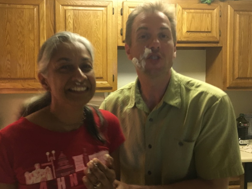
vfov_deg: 40.7
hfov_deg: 52.5
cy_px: 86
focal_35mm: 35
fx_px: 255
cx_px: 110
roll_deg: +0.0
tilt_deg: -1.1
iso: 200
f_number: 2.2
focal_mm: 4.15
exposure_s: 1/15
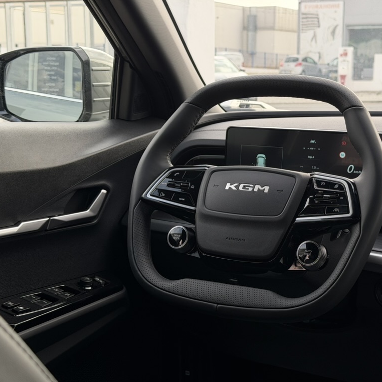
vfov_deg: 30.0
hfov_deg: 29.9
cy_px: 191
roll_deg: +0.5
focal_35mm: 57
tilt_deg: -10.7
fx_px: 712
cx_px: 247
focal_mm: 6.76
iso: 80
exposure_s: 1/469
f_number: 1.78
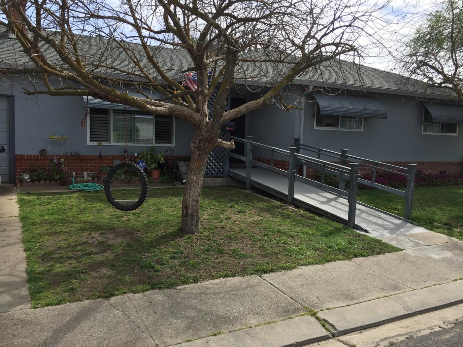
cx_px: 247
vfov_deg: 45.4
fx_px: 414
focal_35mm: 31
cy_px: 179
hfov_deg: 58.3
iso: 32
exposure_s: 1/1647
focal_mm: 4.15
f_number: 2.2
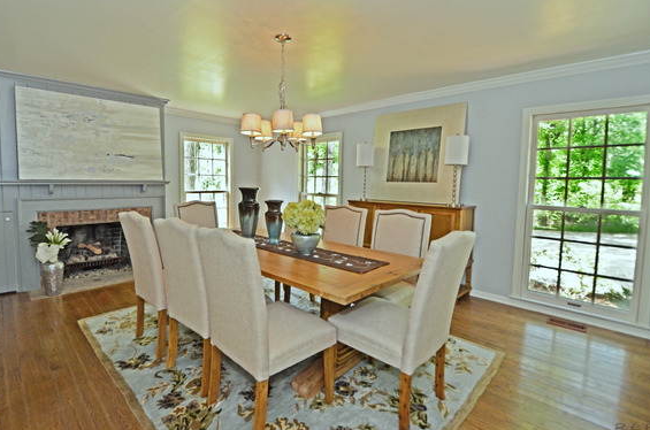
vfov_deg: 70.0
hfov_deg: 93.2
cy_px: 197
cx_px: 298
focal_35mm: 17
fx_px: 306
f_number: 4
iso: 800
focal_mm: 10
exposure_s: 1/200
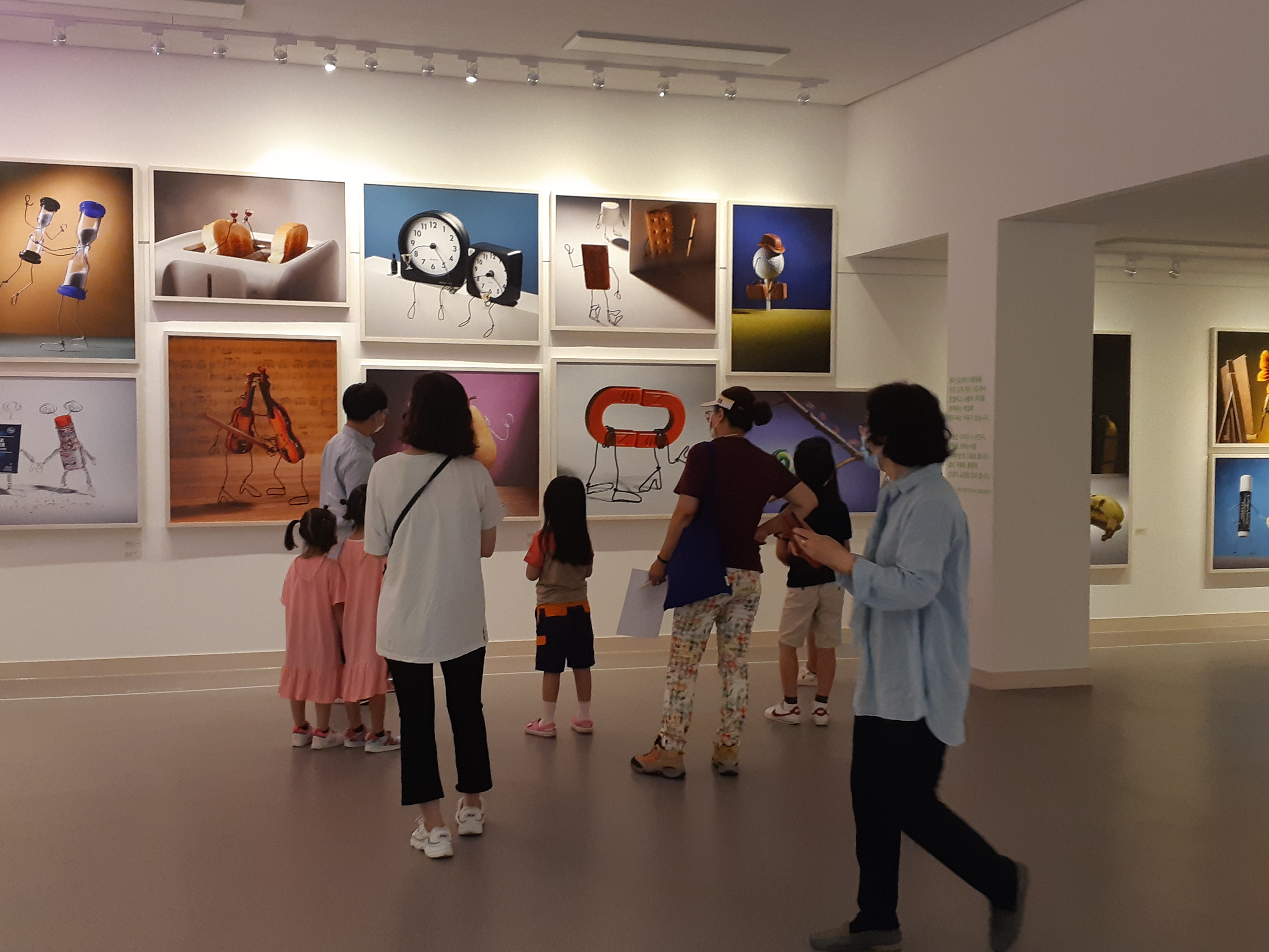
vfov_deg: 38.7
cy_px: 482
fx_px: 1356
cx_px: 589
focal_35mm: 37
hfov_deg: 50.1
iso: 160
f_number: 1.7
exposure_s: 1/60
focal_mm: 3.93
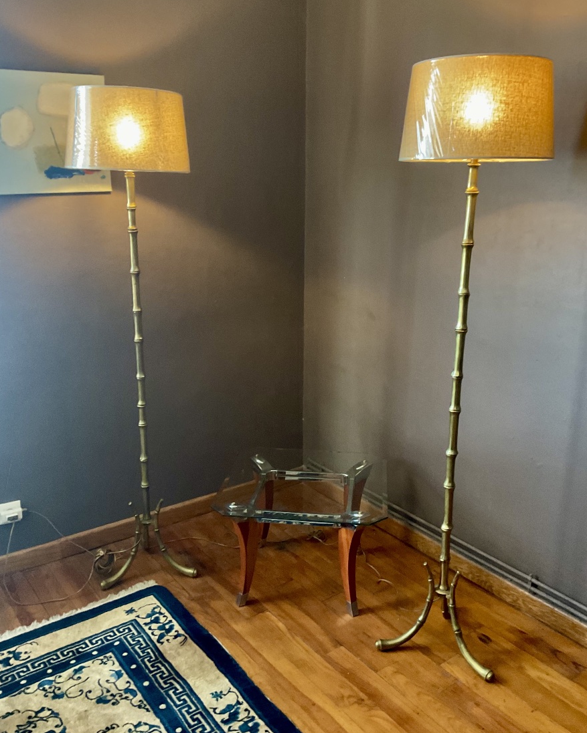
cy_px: 354
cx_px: 290
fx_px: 673
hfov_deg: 47.1
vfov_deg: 57.2
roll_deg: +0.0
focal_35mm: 31
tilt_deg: -11.9
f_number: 1.8
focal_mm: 3
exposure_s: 1/33
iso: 200
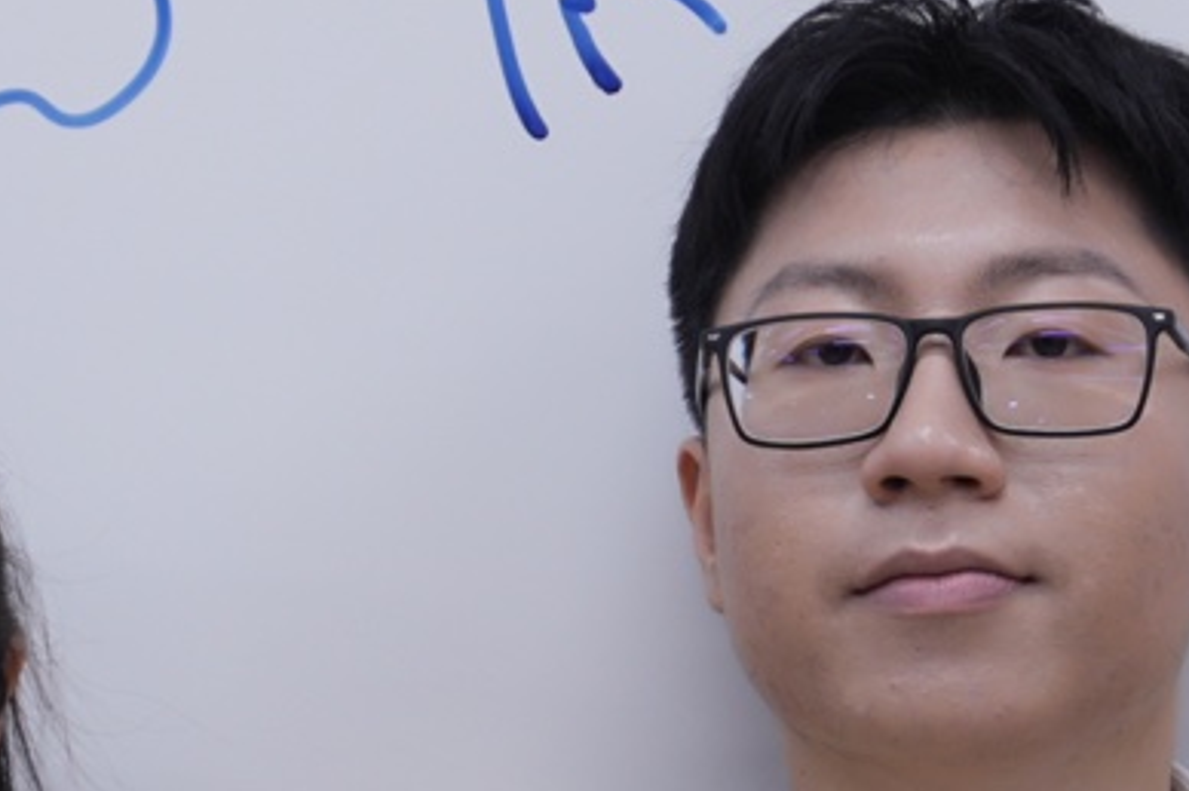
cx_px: 686
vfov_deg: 9.3
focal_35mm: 146
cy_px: 644
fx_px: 4829
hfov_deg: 14.0
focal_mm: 21
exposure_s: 1/40
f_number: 4
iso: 200
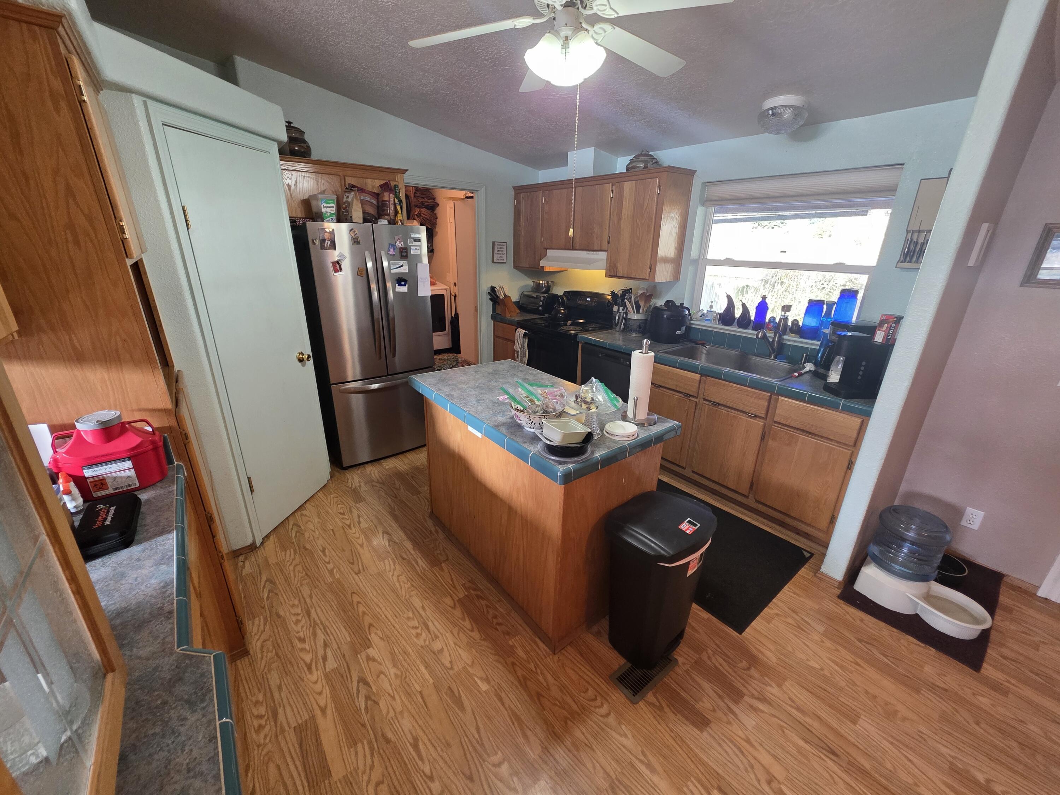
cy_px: 398
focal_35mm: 13
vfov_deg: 89.9
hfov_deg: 106.2
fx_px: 398
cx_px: 530
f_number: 1.9
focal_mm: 2.2
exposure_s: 1/120
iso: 250
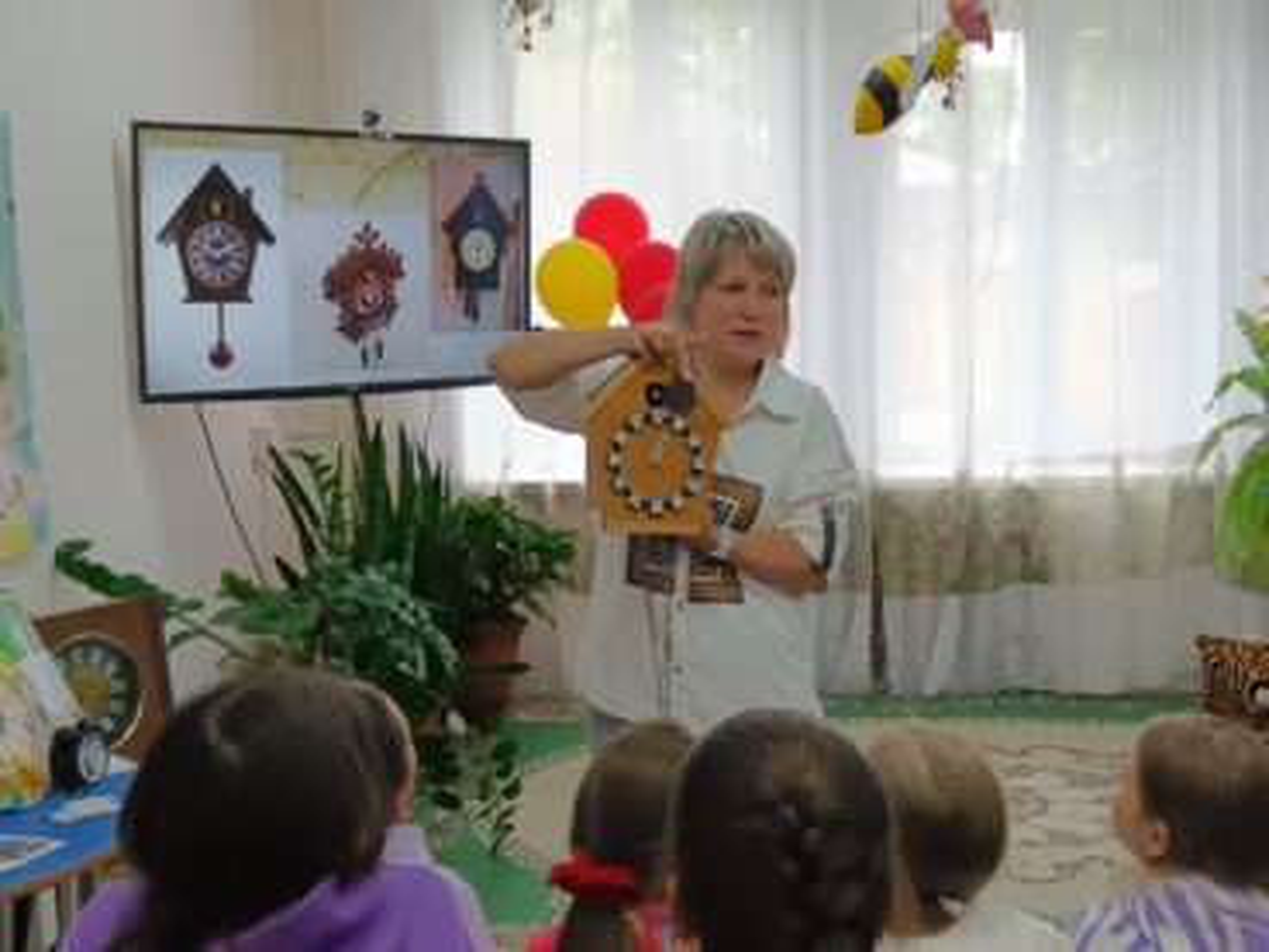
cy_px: 476
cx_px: 634
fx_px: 1833
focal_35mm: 50
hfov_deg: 38.2
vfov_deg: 29.1
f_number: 1.8
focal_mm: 5.59
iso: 160
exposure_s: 1/100
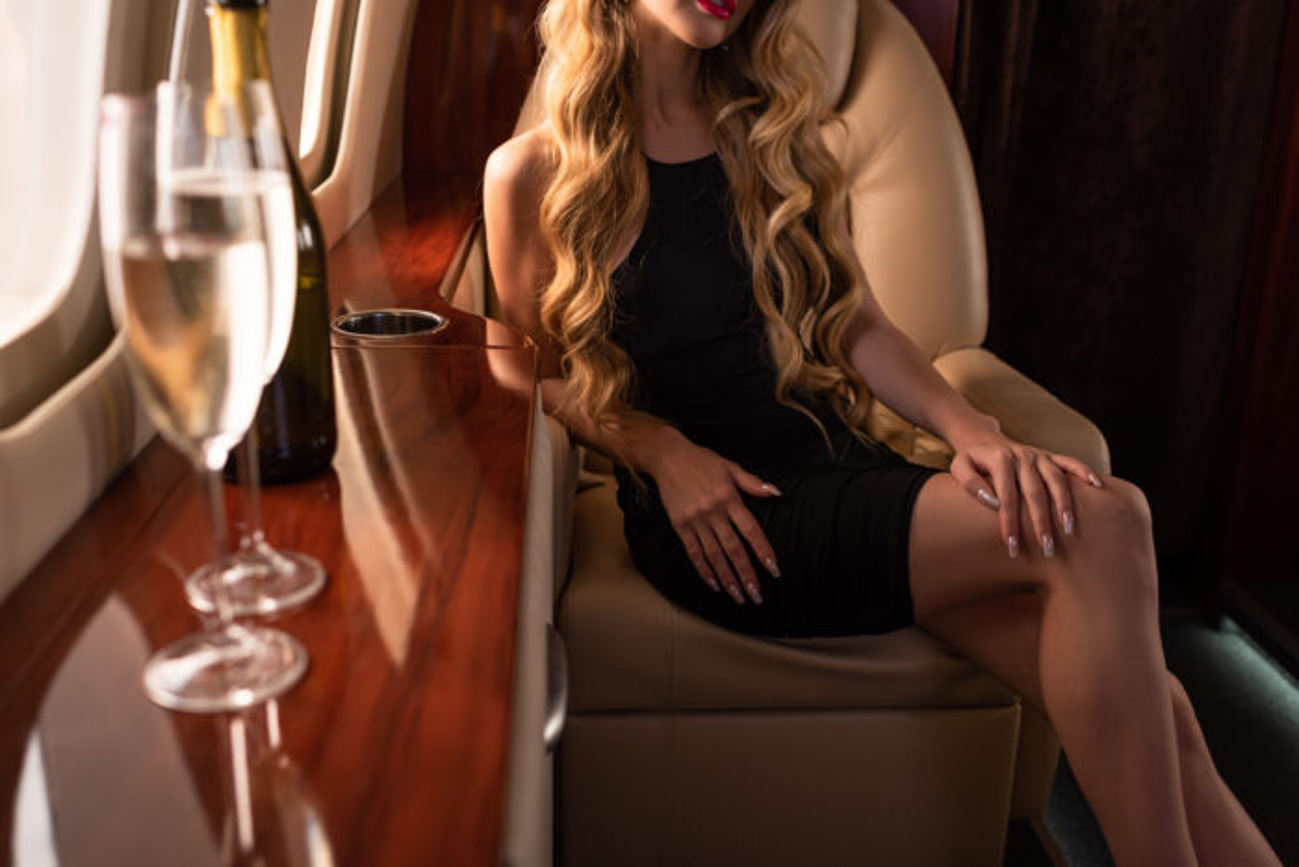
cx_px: 650
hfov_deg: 54.4
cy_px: 434
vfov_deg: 37.9
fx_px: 1263
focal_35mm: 35
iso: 250
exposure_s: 1/200
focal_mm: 35
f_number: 3.5
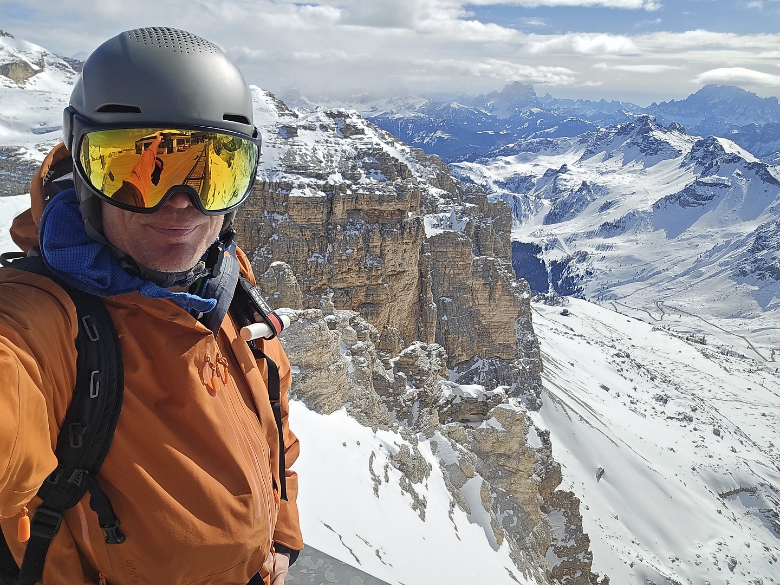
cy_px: 292
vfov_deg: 54.9
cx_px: 390
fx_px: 563
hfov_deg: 69.4
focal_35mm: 25
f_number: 2.2
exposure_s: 1/1347
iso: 25
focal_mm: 3.3
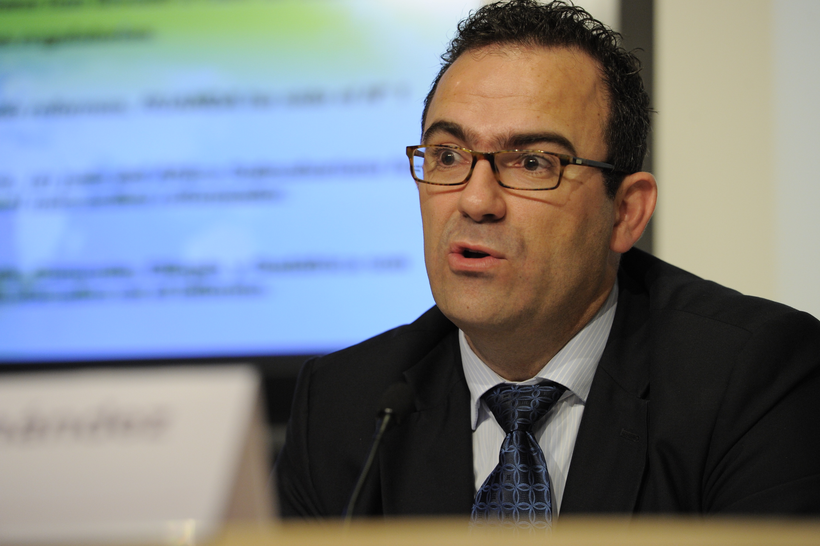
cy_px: 273
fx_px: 3642
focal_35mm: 160
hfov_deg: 12.8
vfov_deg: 8.6
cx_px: 410
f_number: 4
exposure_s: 1/320
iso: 2500
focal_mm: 160
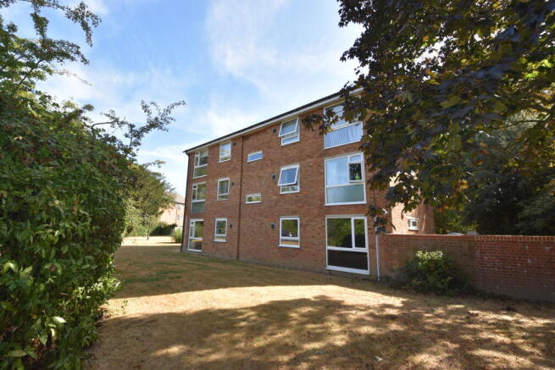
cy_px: 185
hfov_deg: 100.4
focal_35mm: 15
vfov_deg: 77.4
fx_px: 231
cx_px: 278
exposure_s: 1/125
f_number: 5.6
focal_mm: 10
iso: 100
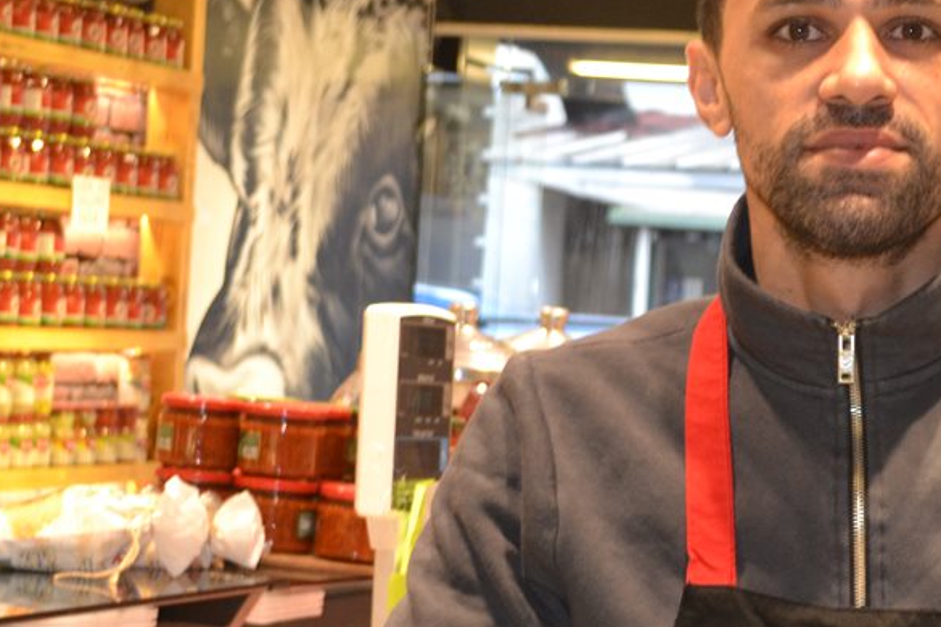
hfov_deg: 17.8
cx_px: 951
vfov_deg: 12.2
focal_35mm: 112
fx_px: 2927
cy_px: 476
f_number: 4.8
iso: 1000
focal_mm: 32
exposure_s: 1/60
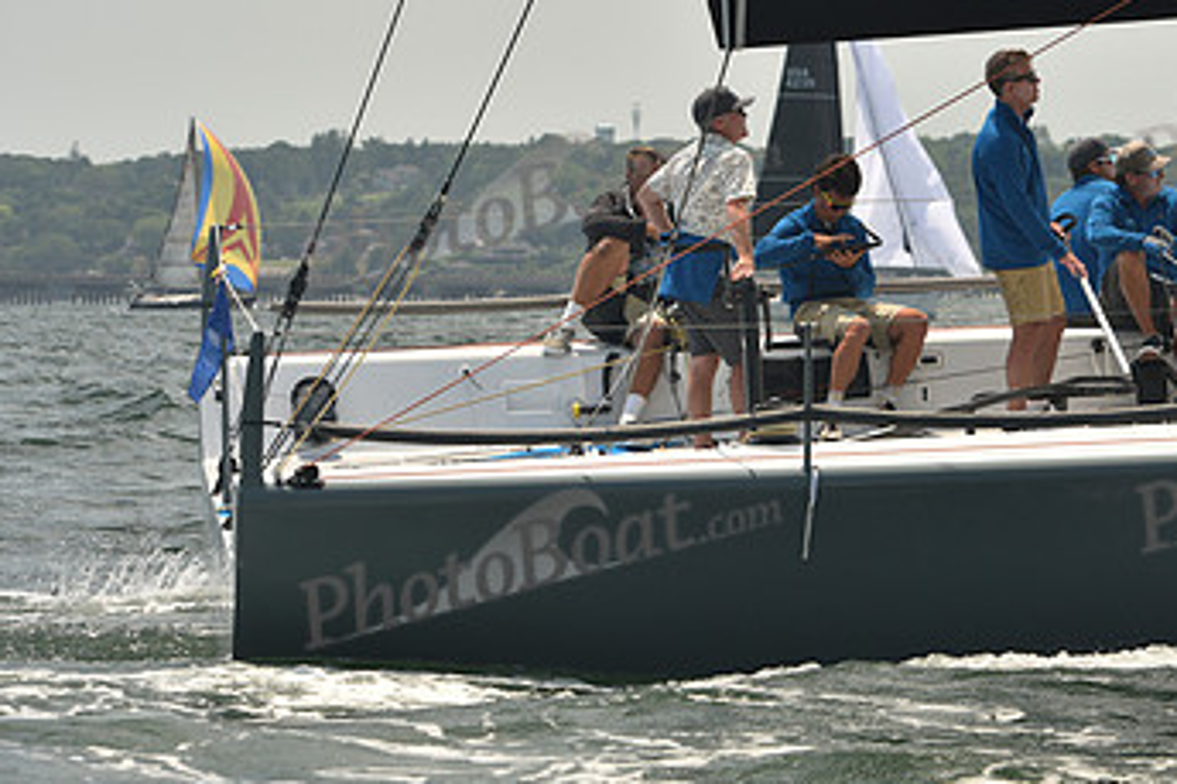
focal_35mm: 189
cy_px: 334
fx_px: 6176
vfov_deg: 7.3
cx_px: 961
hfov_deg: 10.8
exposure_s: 1/640
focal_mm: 112
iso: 250
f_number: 6.3
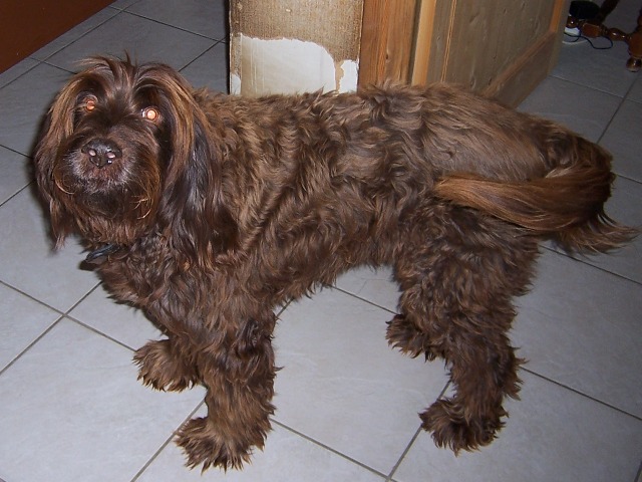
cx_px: 321
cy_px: 241
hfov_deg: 55.4
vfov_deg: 42.9
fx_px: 612
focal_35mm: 33
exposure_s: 1/60
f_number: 2.8
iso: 80
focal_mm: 5.5
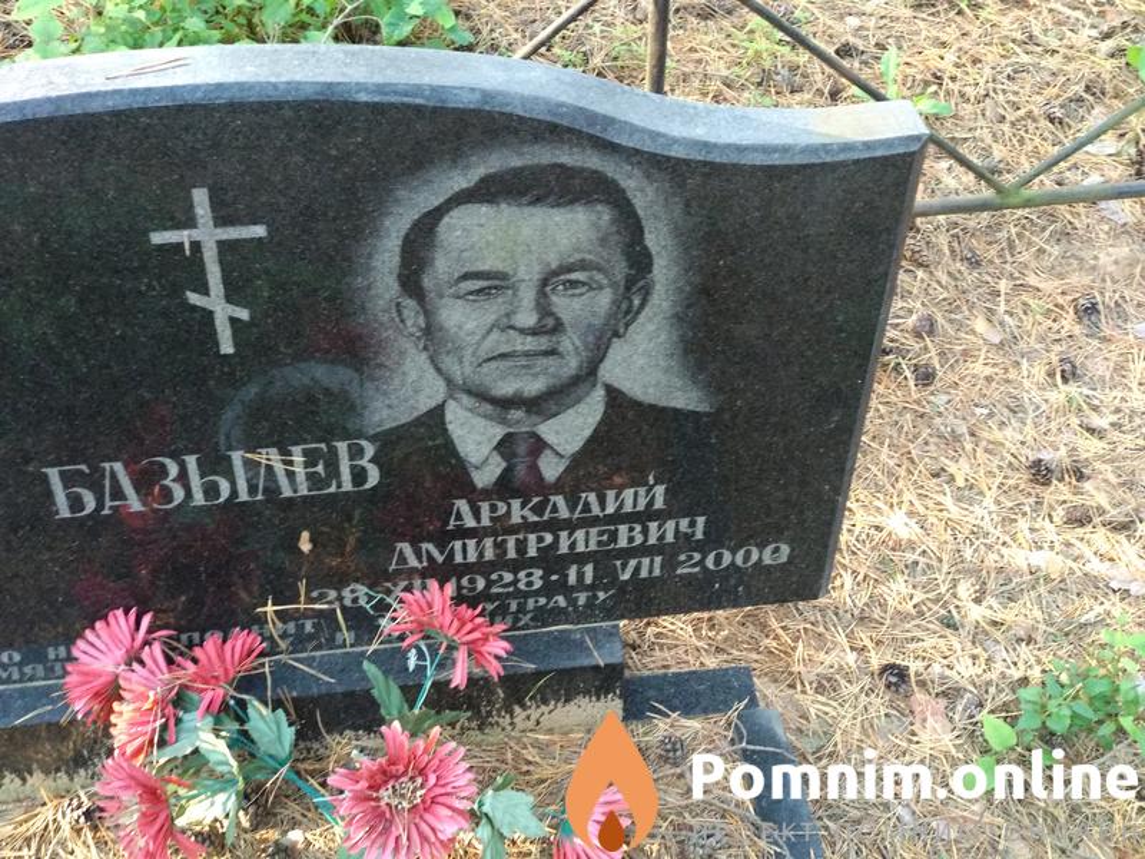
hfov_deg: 36.8
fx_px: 1720
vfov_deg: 28.0
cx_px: 572
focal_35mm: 52
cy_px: 430
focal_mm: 5.99
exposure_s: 1/40
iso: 800
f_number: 2.6
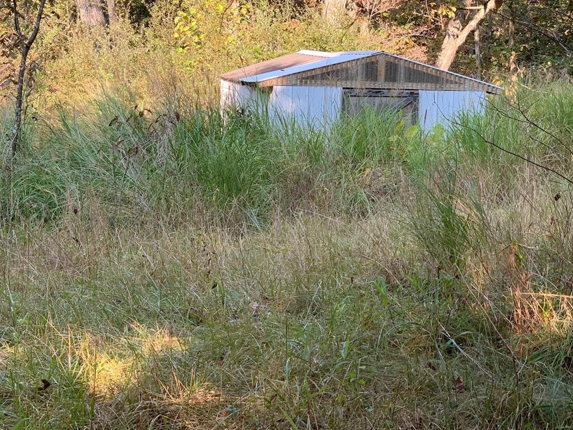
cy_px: 200
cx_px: 239
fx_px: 1324
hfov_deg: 24.4
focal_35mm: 80
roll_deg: -2.1
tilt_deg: -7.1
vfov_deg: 18.4
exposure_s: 1/122
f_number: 2.4
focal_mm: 6
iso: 32
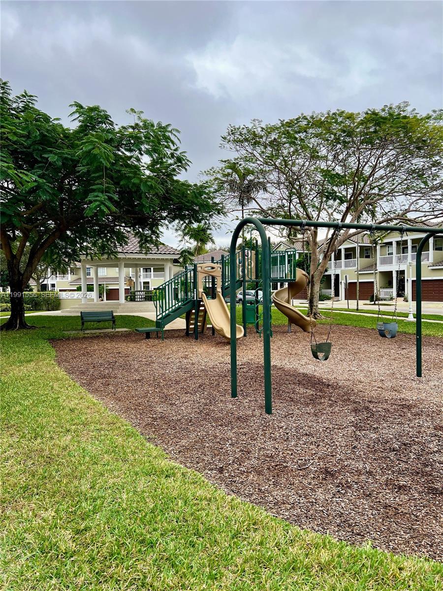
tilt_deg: -1.7
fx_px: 444
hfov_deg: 53.1
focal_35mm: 26
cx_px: 222
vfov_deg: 67.3
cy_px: 296
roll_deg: +1.0
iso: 50
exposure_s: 1/1252
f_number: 1.5
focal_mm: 5.7
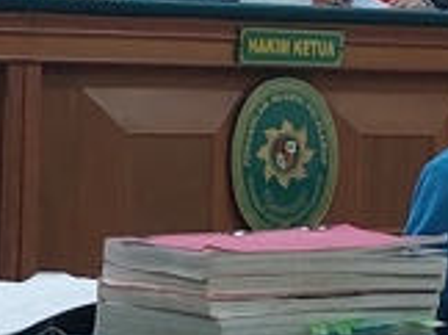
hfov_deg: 19.2
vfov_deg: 14.5
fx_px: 1305
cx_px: 389
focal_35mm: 101
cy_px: 29
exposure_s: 1/33
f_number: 1.8
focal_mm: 5.23
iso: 400
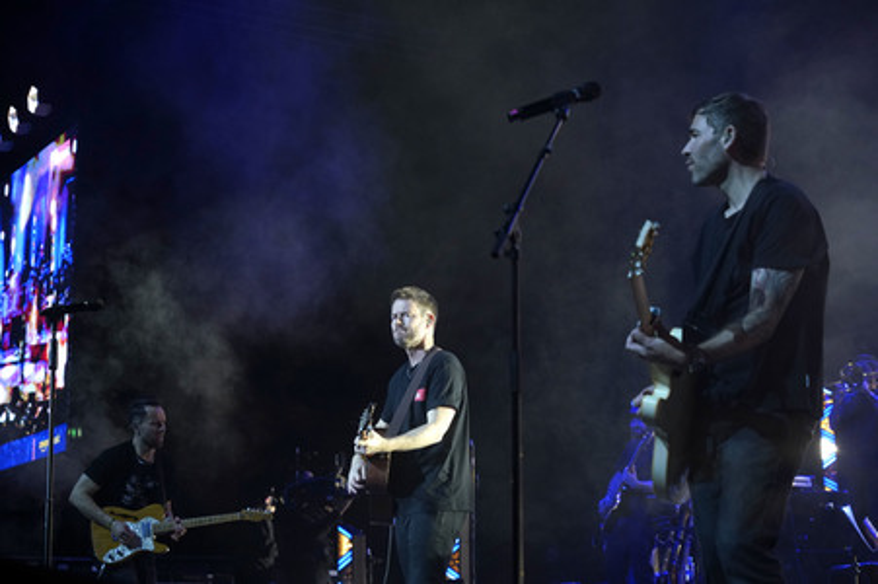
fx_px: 1755
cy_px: 292
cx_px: 439
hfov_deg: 28.1
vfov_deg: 18.9
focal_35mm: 72
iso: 2000
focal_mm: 72
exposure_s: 1/250
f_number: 4.5
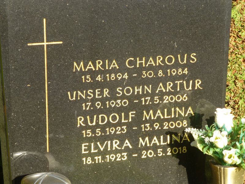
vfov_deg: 11.5
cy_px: 92
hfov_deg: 15.3
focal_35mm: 129
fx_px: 913
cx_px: 122
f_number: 5.4
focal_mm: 23.1
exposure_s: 1/160
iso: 100
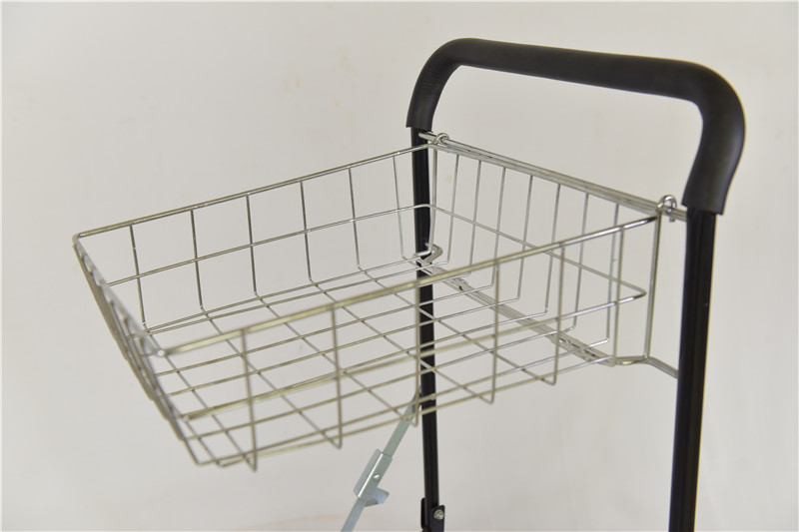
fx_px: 843
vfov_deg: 35.0
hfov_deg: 50.7
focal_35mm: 38
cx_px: 400
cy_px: 266
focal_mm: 38
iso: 640
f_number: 5
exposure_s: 1/100
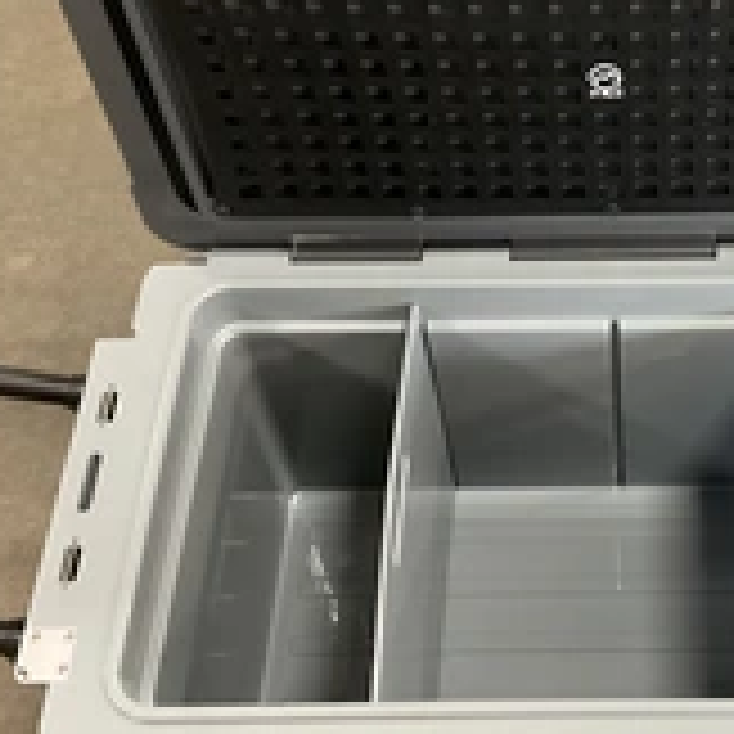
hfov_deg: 26.6
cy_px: 293
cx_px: 617
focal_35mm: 63
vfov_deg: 27.2
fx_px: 1511
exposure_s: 1/40
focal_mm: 3
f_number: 1.8
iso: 320
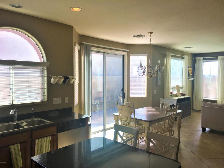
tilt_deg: -0.9
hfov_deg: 61.7
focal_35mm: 29
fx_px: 188
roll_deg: +0.4
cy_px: 84
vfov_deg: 48.2
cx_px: 112
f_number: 2.2
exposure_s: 1/319
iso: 25
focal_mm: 4.15
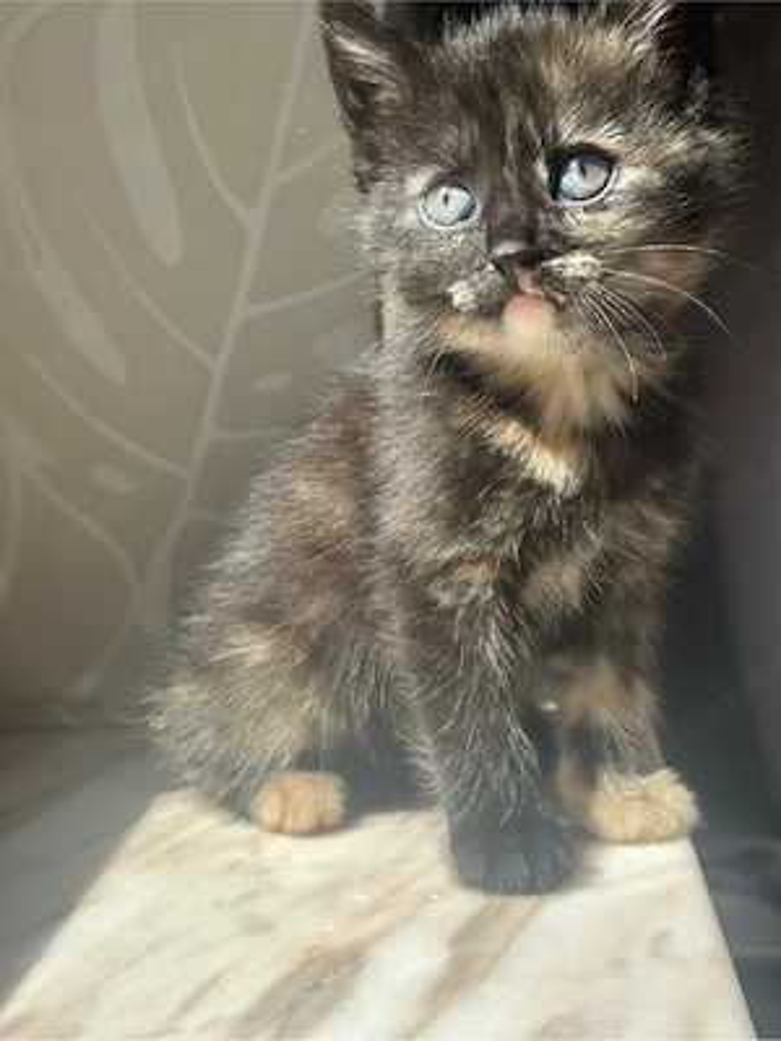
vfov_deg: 39.7
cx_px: 390
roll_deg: +1.5
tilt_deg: -7.1
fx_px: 1444
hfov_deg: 30.3
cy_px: 520
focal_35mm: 48
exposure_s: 1/2203
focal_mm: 6.86
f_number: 1.78
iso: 80
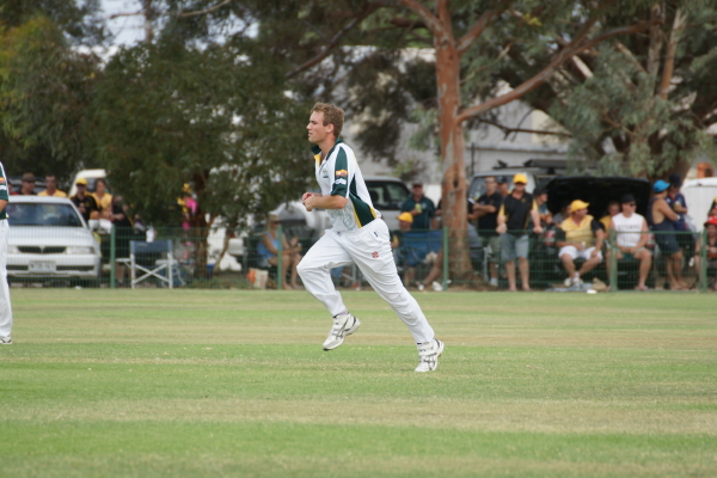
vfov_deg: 3.1
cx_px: 358
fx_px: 8962
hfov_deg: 4.6
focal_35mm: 450
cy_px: 239
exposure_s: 1/500
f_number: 6.3
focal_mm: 300
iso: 200
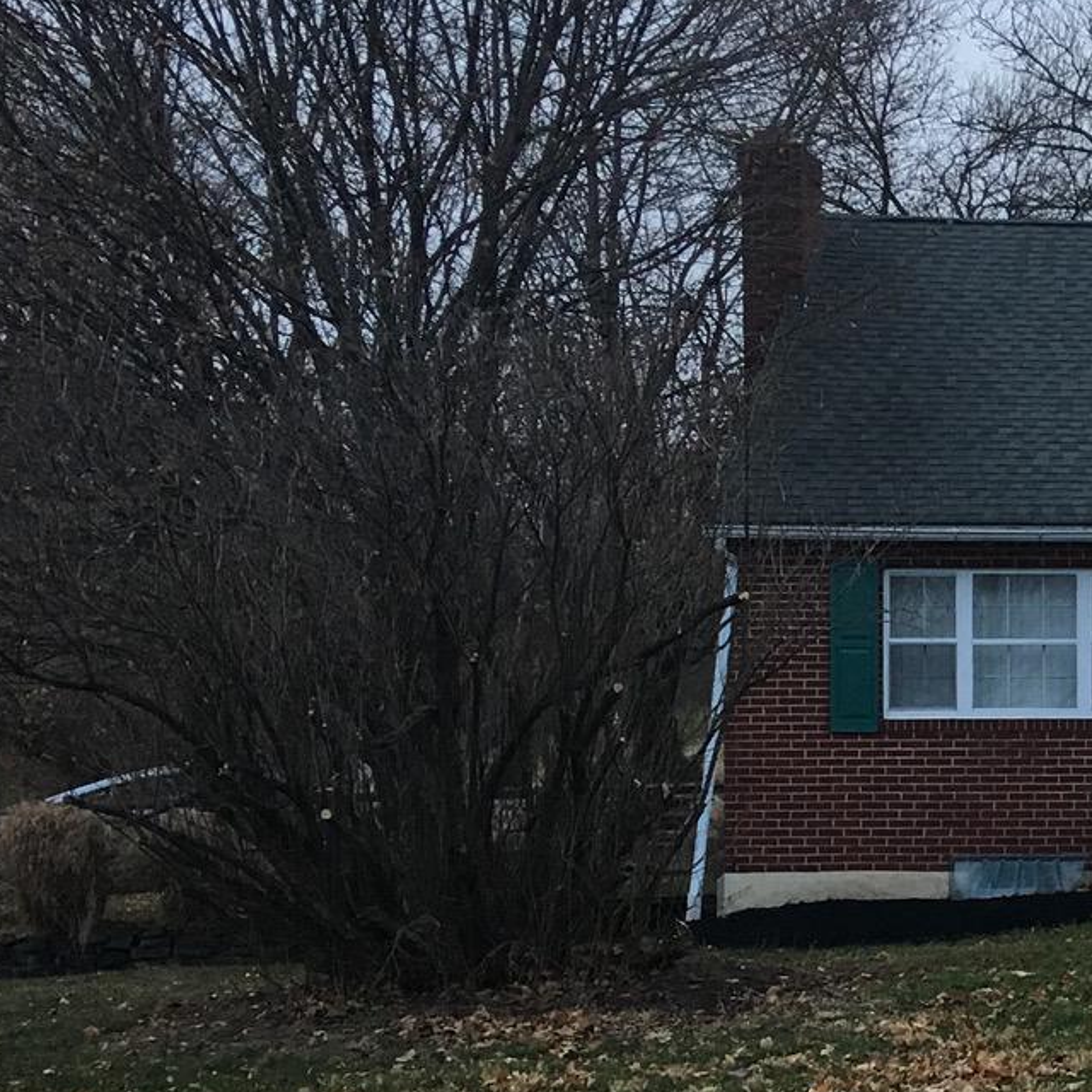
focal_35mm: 82
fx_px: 2927
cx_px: 1599
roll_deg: -0.4
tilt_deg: +3.8
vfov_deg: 21.0
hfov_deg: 18.8
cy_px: 781
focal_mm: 4.15
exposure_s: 1/30
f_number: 2.2
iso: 25
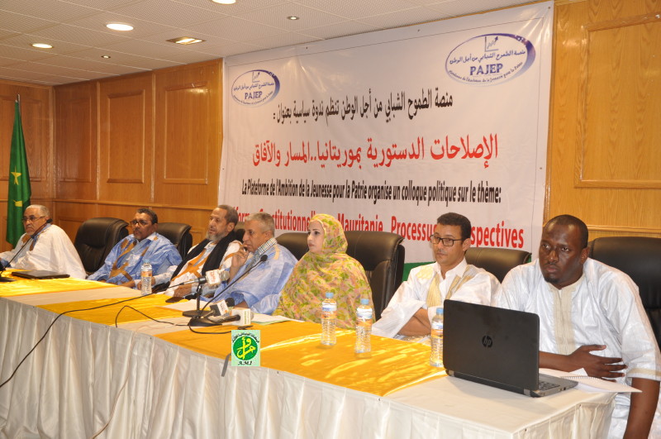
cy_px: 220
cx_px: 330
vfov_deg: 34.1
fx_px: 715
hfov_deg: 49.6
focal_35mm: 39
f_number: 5.6
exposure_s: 1/60
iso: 400
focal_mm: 26
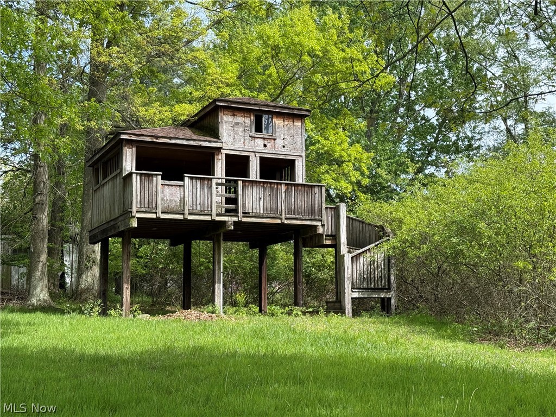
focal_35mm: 48
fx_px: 771
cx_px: 278
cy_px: 208
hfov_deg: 39.7
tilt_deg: +10.4
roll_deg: +0.3
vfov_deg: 30.3
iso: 80
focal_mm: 6.76
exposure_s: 1/1456
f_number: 1.78
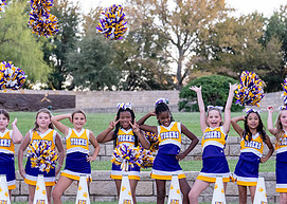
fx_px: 1026
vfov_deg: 11.4
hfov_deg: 15.9
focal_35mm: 126
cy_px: 140
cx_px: 146
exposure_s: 1/1000
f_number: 2.2
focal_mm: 50
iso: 1600
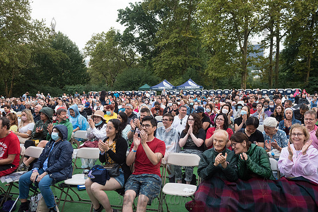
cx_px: 159
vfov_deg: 44.4
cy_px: 106
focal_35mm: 29
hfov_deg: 62.9
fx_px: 260
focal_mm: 29
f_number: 4.5
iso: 1600
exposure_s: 1/320
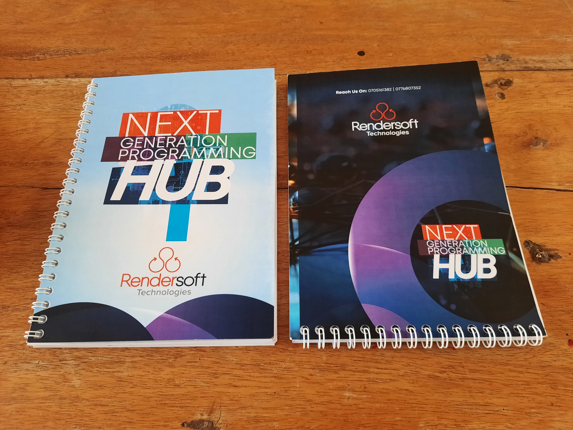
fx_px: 414
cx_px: 286
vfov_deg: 54.9
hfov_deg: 69.4
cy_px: 215
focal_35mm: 25
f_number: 2
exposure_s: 1/50
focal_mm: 4.6
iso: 320
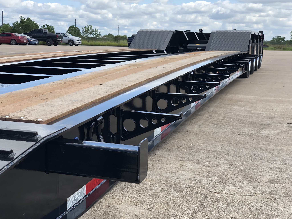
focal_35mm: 52
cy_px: 110
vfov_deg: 28.0
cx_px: 146
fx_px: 439
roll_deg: -0.9
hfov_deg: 36.8
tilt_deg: -7.1
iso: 16
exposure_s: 1/522
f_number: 2.4
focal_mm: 6
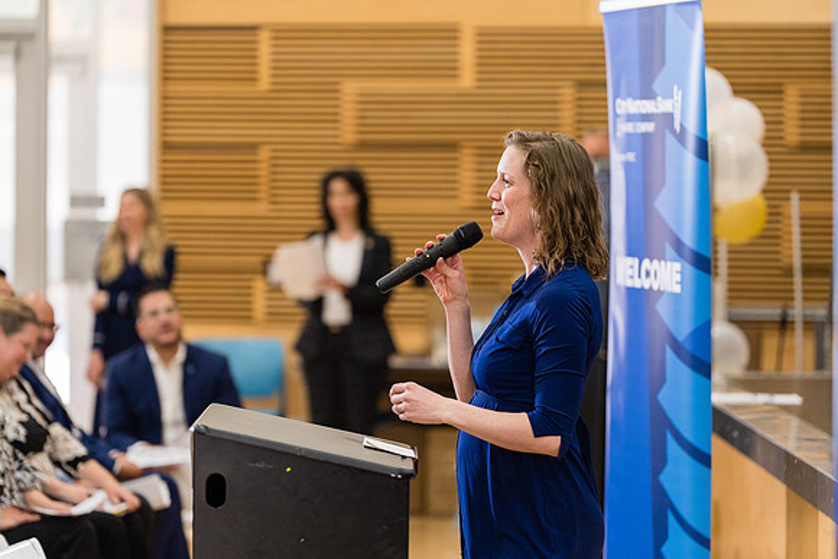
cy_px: 272
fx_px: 3111
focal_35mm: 134
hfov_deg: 15.3
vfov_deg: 10.3
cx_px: 419
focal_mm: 130
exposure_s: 1/250
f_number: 2.8
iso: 1250
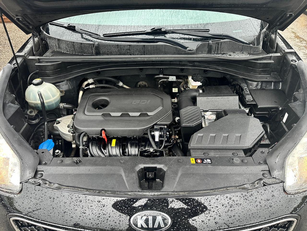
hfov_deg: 71.6
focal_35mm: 24
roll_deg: +2.6
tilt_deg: -39.0
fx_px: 213
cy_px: 116
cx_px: 154
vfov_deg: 56.8
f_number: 1.78
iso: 160
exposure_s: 1/121
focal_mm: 6.86
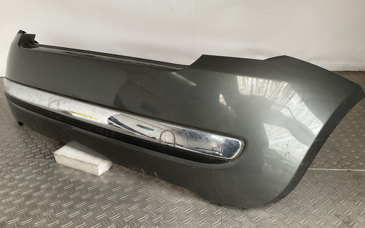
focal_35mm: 31
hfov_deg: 61.2
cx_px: 184
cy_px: 126
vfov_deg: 40.5
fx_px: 308
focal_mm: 3
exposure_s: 1/50
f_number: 1.8
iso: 80
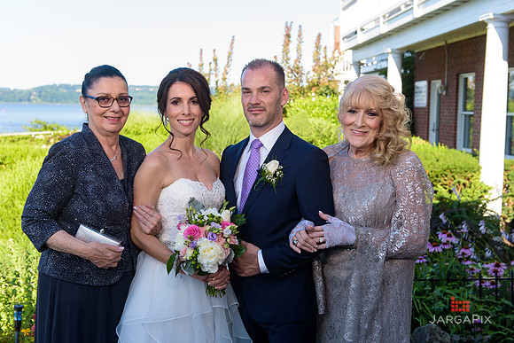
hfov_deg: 39.6
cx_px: 257
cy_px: 172
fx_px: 714
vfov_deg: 27.0
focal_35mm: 50
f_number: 4.5
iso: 200
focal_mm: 50
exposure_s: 1/250
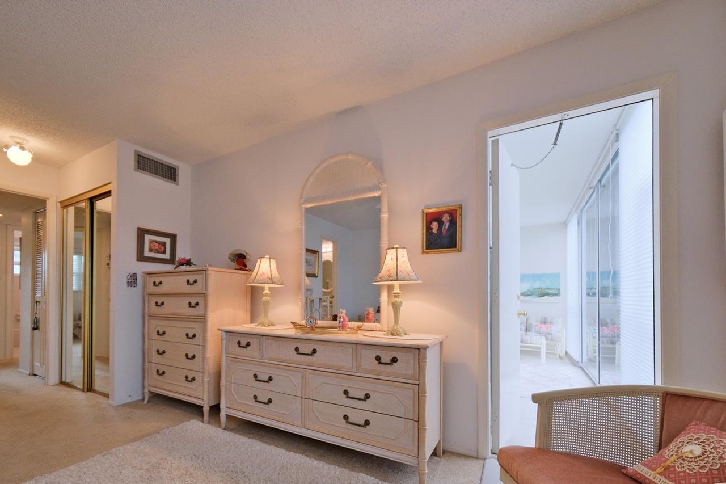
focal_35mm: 15
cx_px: 324
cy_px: 298
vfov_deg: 76.2
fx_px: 302
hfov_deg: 100.0
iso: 640
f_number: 2.8
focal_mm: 8
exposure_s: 1/320
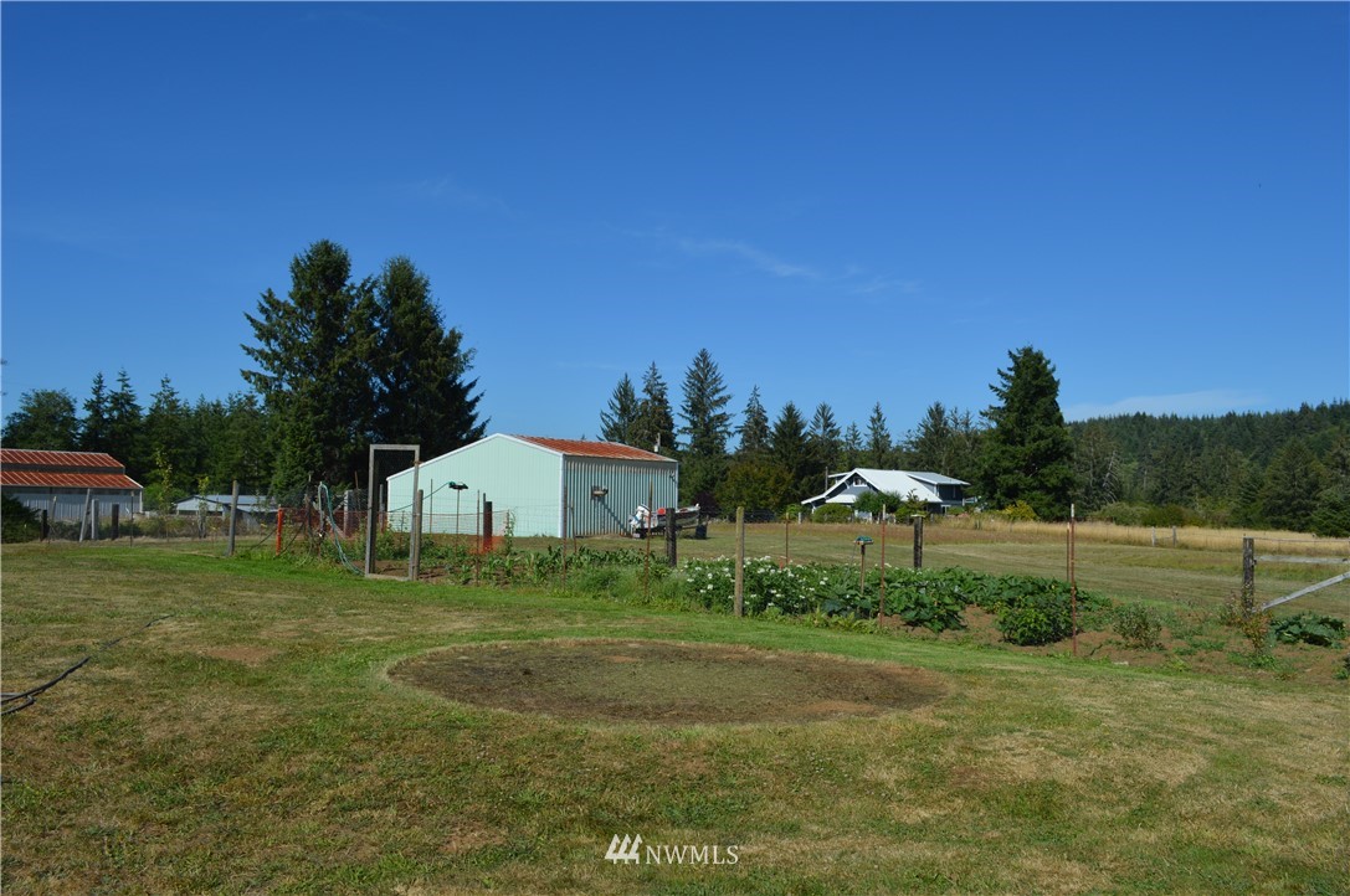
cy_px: 448
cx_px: 675
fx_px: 1011
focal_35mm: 27
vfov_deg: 47.8
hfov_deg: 67.4
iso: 100
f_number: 8
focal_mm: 18
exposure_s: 1/250
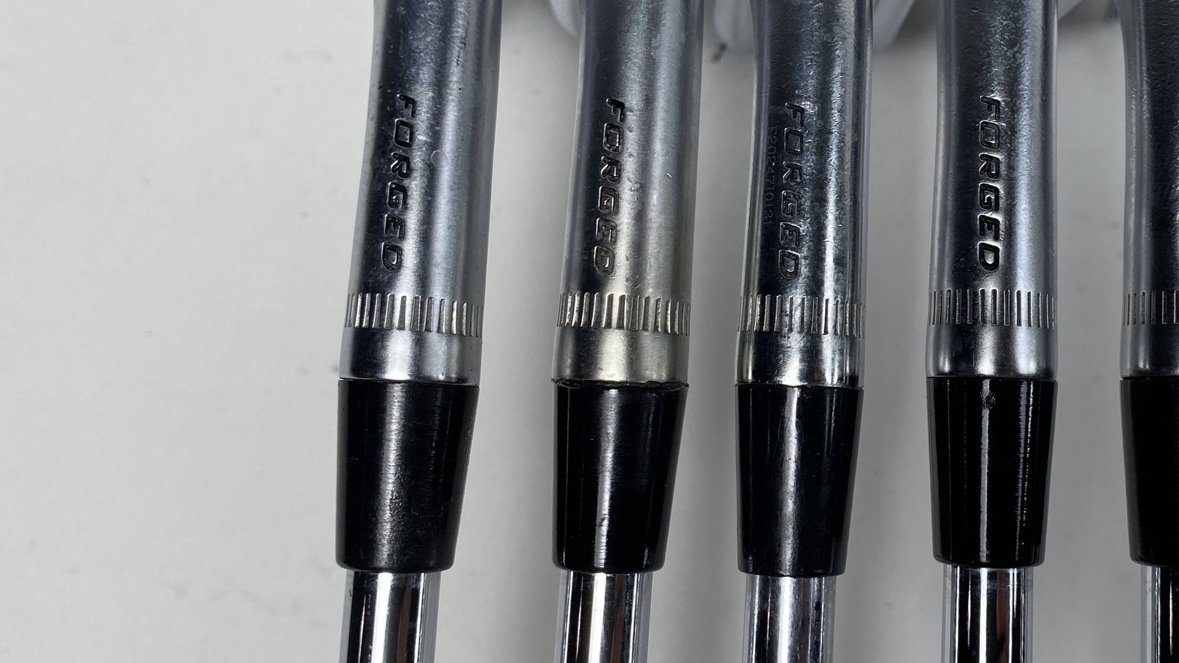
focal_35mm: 45
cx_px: 889
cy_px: 302
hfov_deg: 43.9
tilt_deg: -78.2
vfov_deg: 26.5
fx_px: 1407
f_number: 1.8
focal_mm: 4.25
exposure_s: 1/298
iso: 32
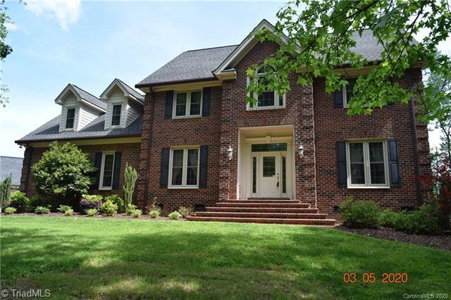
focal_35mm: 27
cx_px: 226
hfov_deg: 67.4
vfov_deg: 47.9
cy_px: 150
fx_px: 338
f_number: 8
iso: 280
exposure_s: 1/250
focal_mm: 18
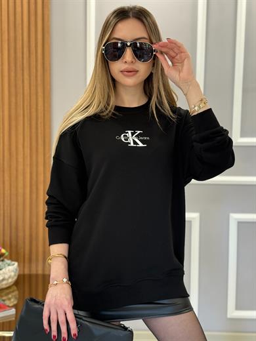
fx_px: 473
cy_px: 170
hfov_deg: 30.3
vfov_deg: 39.7
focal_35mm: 48
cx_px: 128
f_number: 1.78
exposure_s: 1/60
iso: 125
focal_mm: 6.76
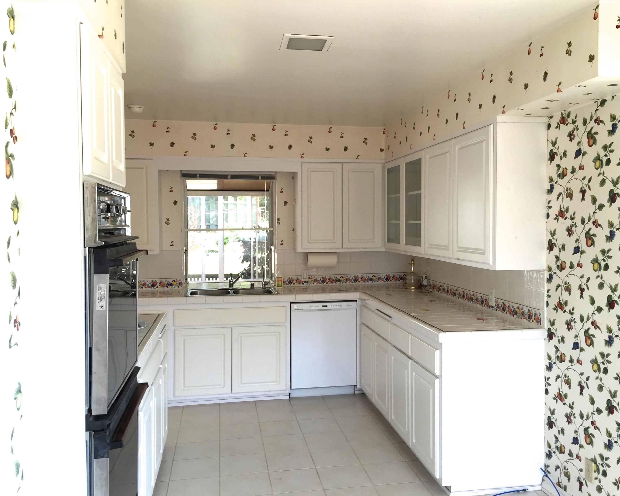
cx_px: 326
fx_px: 569
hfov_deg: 57.2
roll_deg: -0.1
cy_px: 251
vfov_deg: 47.1
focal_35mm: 31
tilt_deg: -2.5
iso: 32
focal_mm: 4.15
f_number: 2.2
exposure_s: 1/132
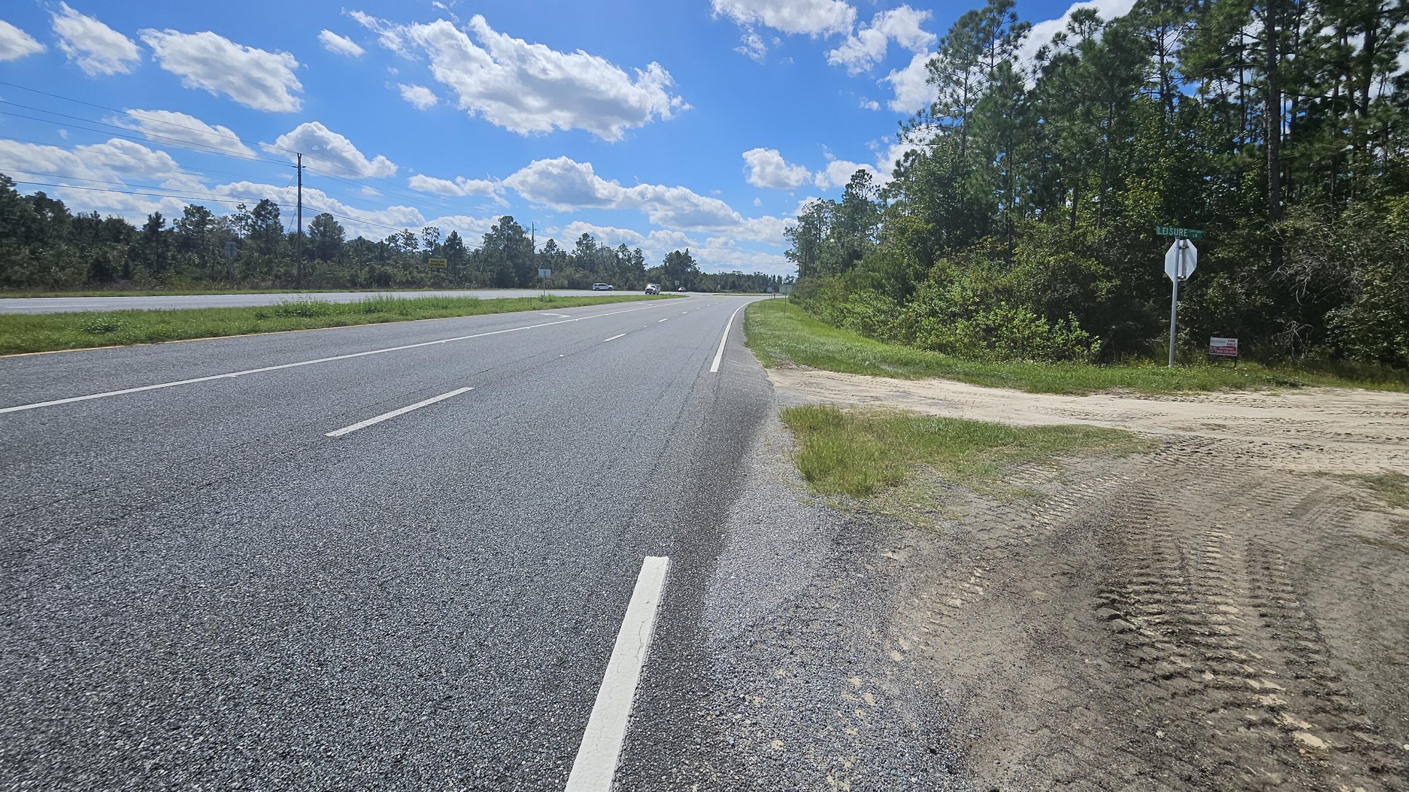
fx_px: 560
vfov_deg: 69.9
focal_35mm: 15
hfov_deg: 102.9
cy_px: 326
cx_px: 743
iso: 32
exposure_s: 1/2841
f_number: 2.2
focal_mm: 1.74
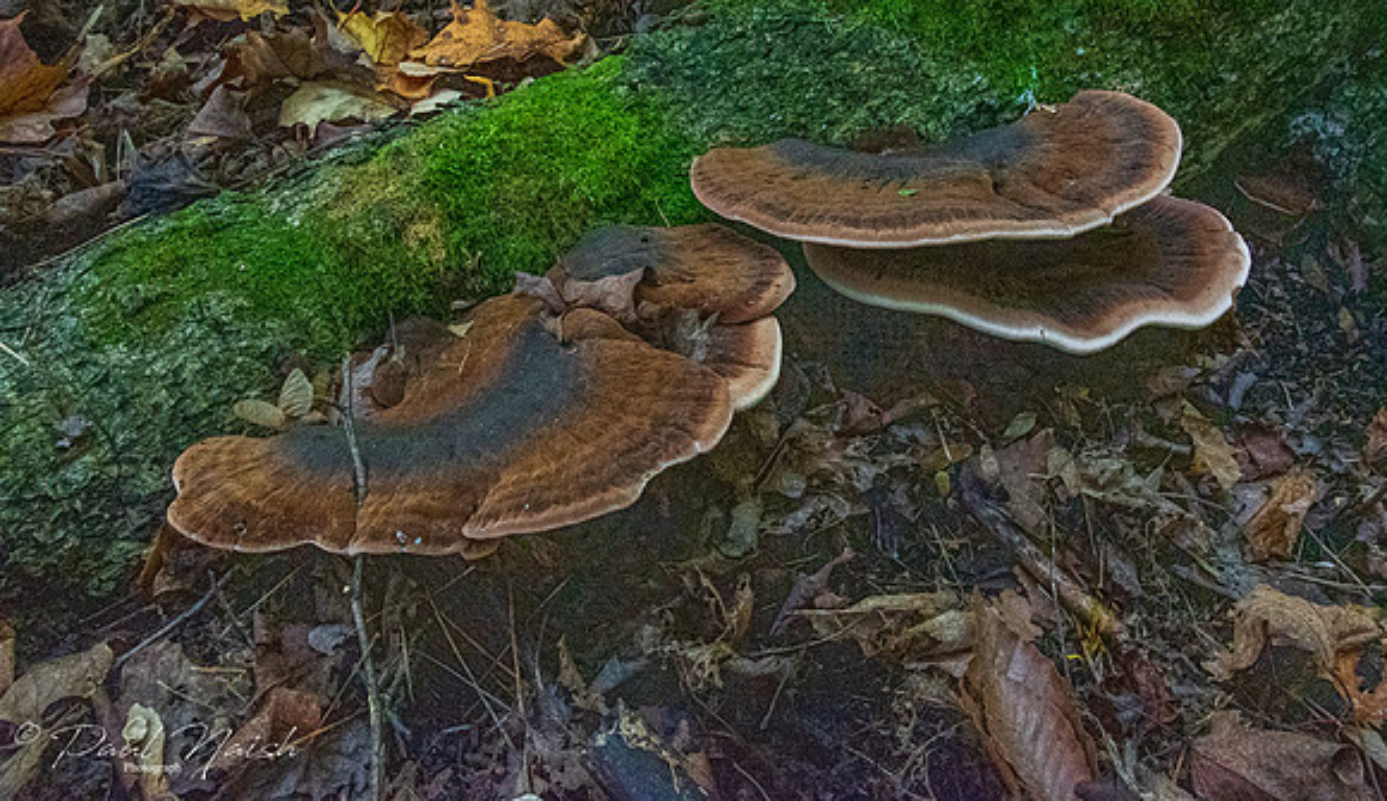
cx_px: 778
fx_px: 1210
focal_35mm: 33
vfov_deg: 36.3
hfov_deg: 59.5
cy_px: 282
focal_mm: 28
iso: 8000
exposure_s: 1/100
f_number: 20
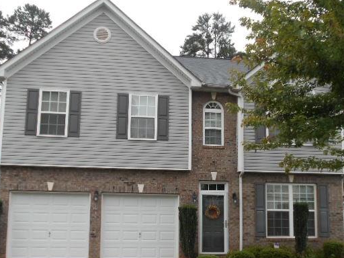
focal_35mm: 40
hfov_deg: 46.8
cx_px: 173
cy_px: 157
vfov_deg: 35.8
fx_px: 398
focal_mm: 5.8
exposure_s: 1/250
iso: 80
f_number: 3.6
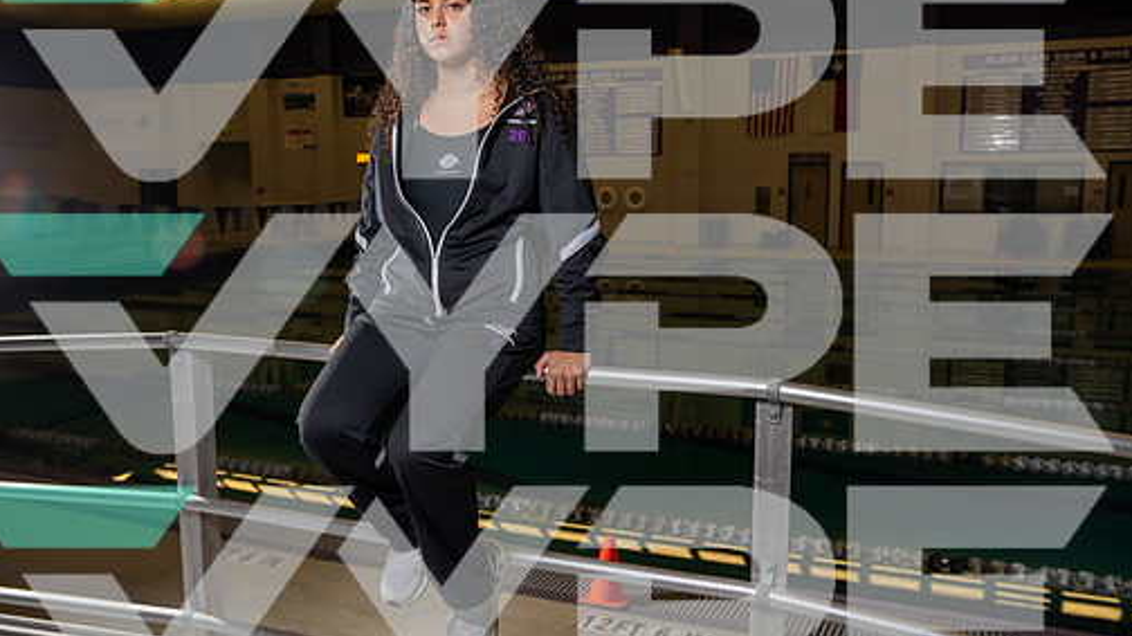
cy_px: 334
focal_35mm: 35
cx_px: 541
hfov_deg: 56.6
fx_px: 1050
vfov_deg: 33.7
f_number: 5.6
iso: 200
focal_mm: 29
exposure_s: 1/250
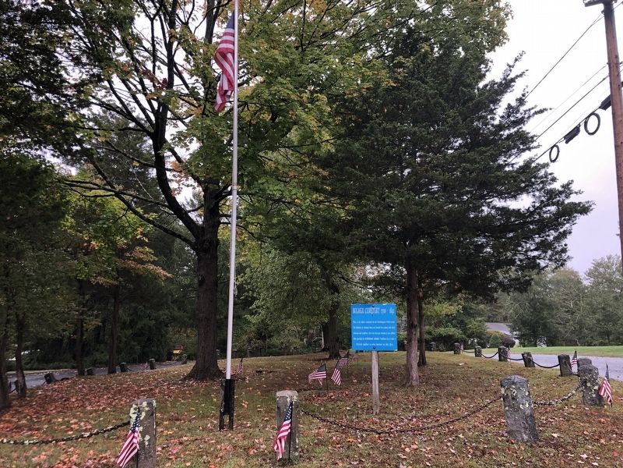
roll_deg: +0.1
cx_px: 312
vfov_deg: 49.7
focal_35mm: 28
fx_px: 504
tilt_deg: +11.8
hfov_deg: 63.4
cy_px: 234
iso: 50
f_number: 1.8
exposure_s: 1/120
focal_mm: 4
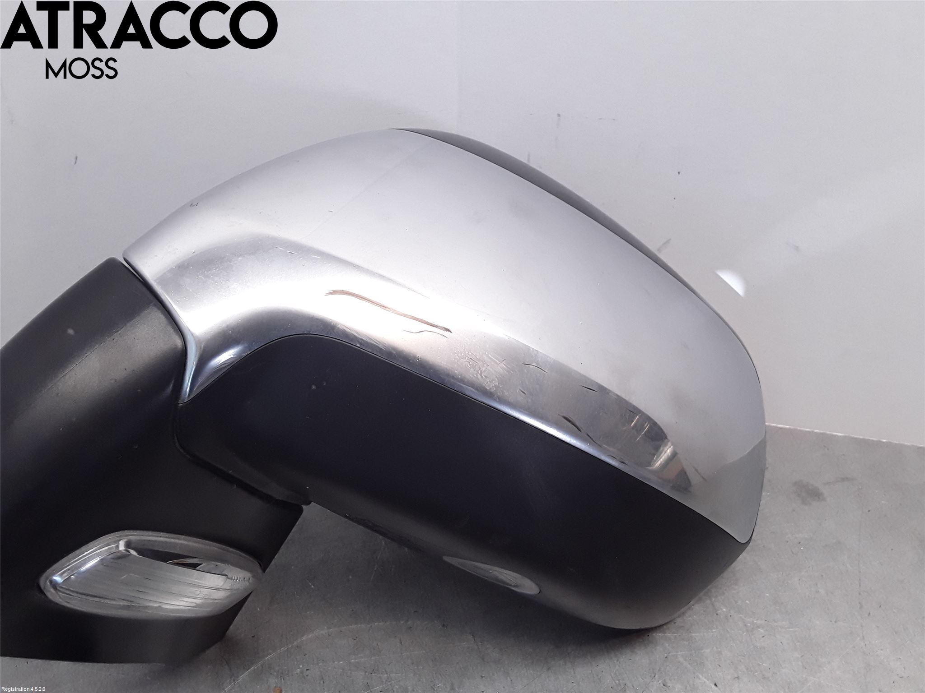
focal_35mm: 28
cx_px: 462
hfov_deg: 63.4
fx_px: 748
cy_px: 346
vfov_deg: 49.7
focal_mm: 2.91
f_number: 1.9
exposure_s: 1/160
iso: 100
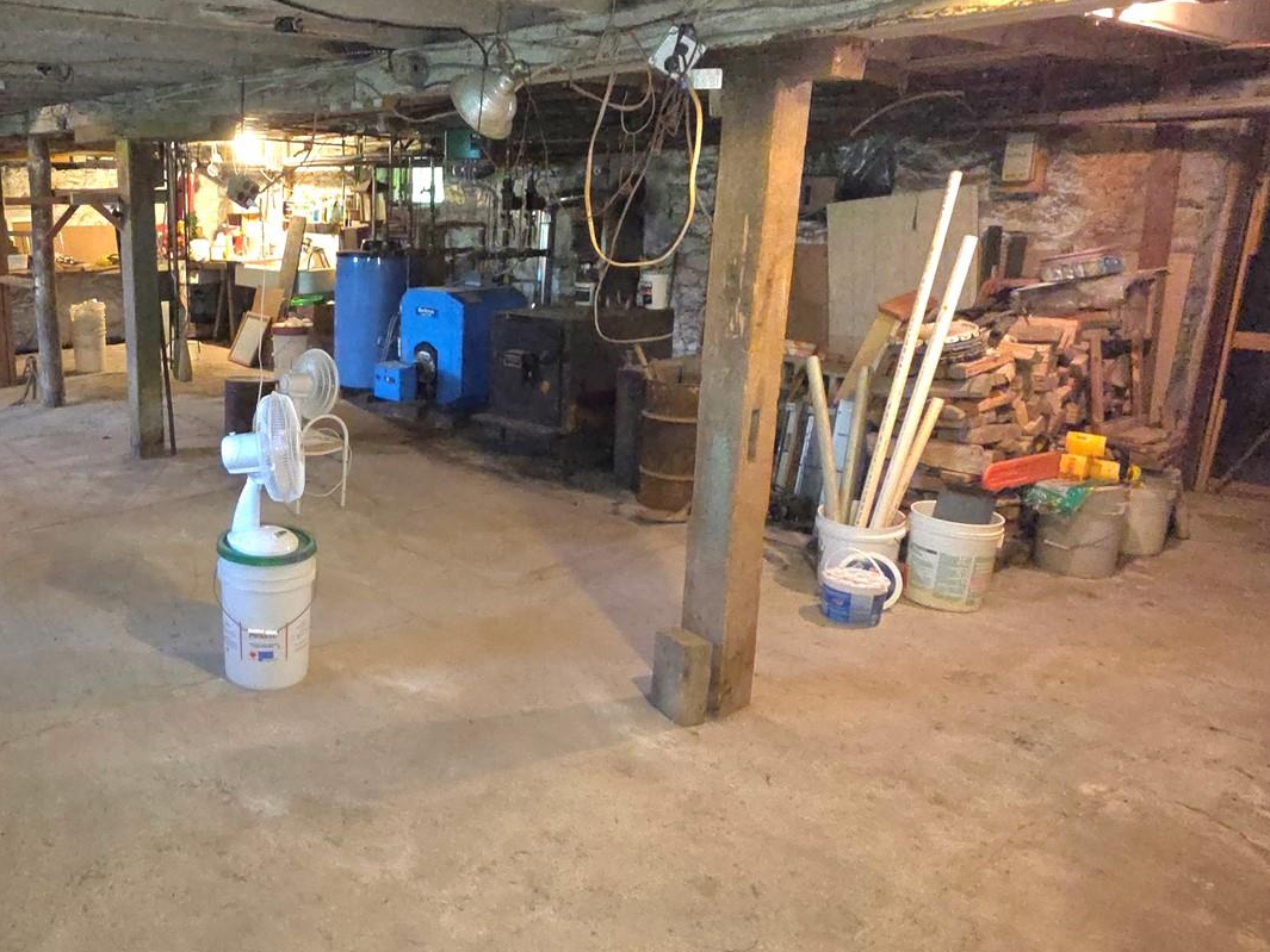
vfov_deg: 54.8
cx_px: 341
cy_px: 436
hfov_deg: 65.8
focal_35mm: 25
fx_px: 917
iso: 400
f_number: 2.2
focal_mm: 2.2
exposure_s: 1/30
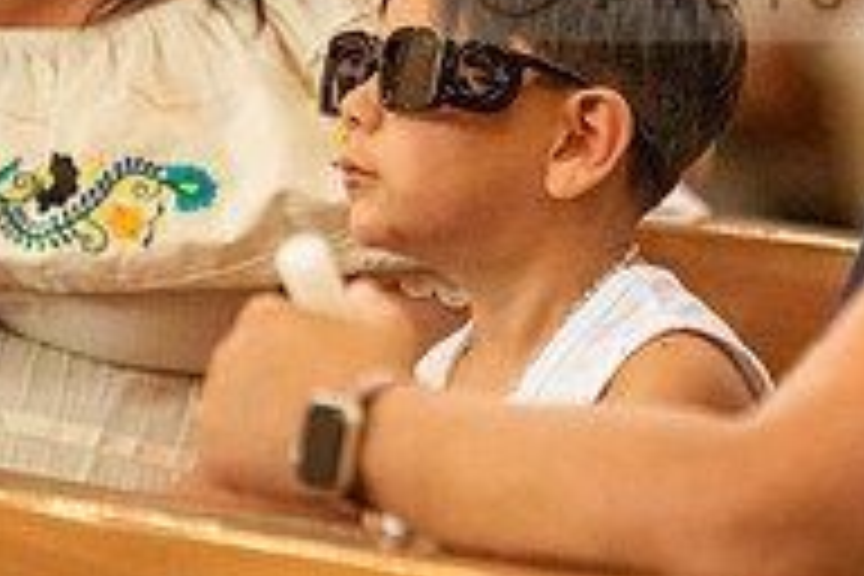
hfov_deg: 3.4
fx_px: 14471
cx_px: 824
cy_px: -65
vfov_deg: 2.3
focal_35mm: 603
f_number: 2.8
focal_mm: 200
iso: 2000
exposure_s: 1/160
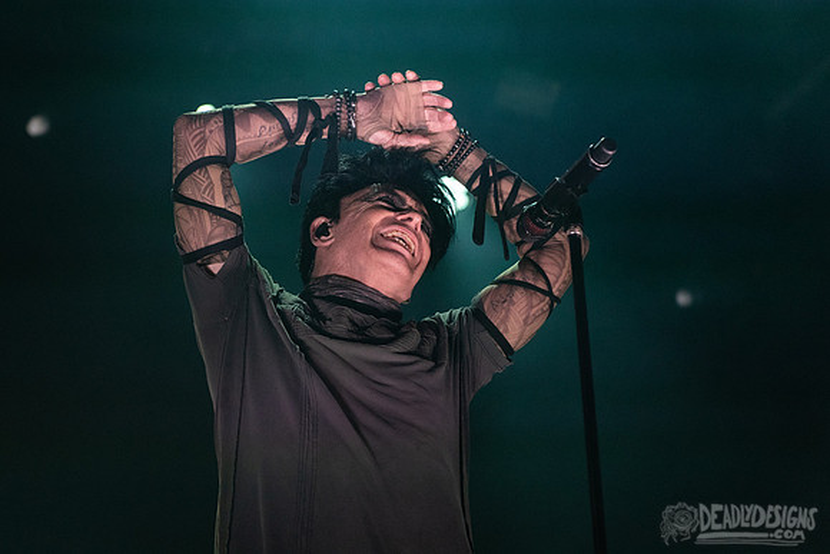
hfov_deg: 25.8
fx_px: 1809
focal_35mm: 78
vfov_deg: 17.4
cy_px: 286
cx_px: 364
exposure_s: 1/640
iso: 2500
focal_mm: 66
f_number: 3.5
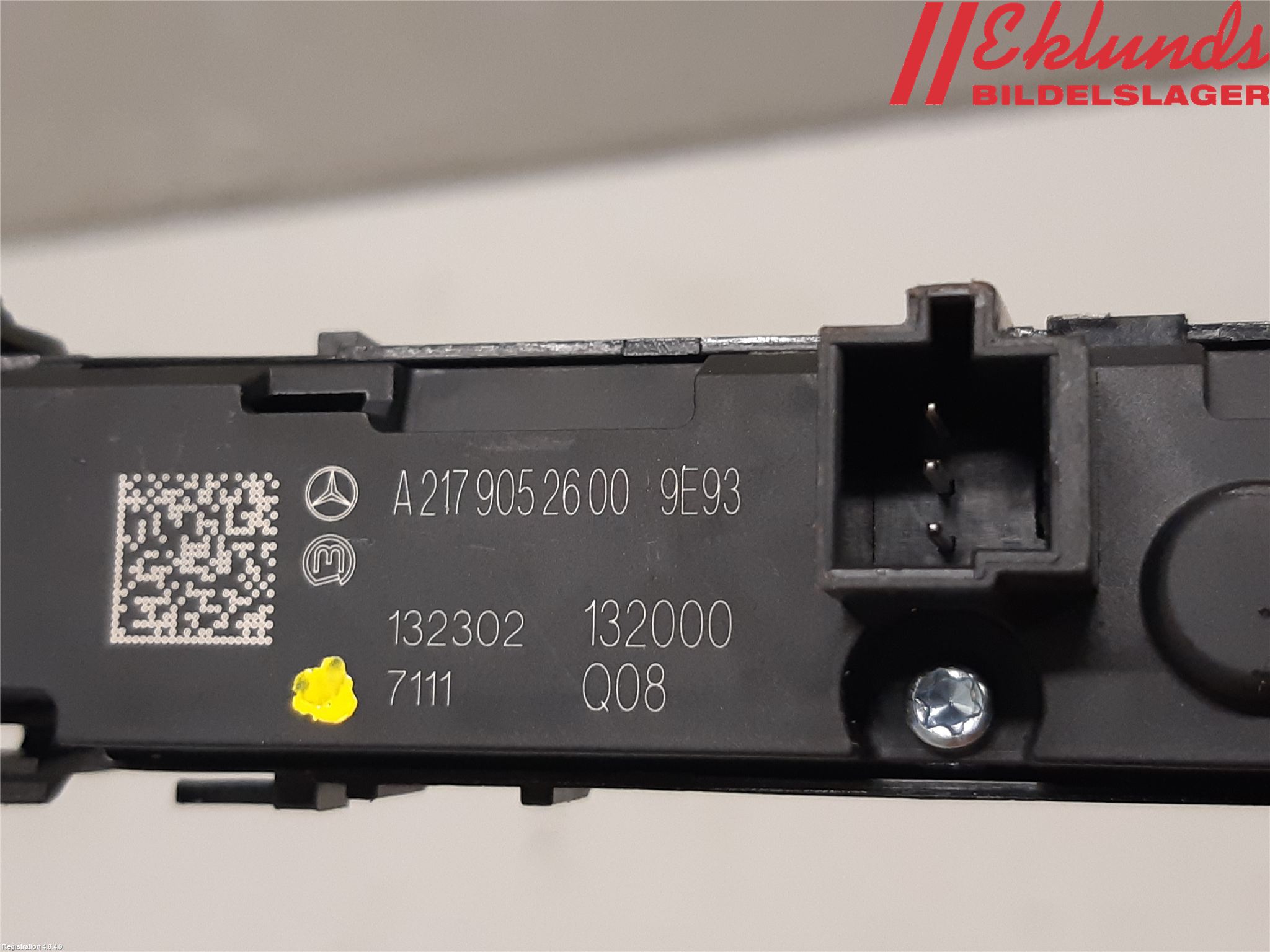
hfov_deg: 67.3
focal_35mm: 26
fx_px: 954
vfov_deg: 53.1
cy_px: 476
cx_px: 635
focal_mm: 3.93
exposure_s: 1/50
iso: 160
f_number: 1.7
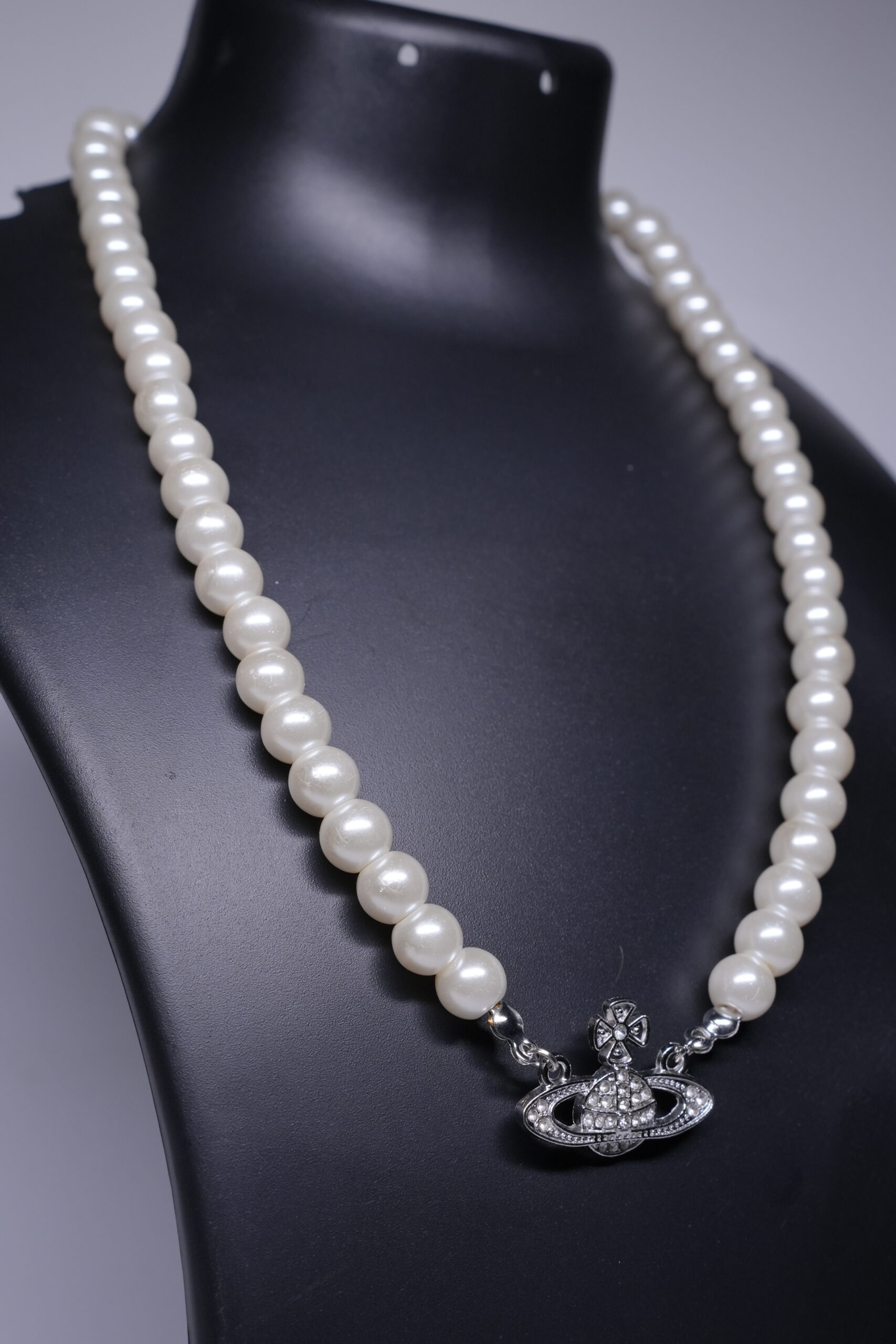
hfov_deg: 26.0
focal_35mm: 52
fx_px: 1941
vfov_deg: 38.2
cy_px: 672
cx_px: 448
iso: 800
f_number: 8
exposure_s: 1/160
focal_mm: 35
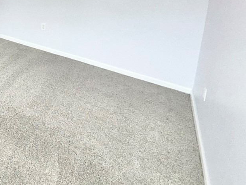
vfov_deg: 33.8
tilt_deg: -7.7
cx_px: -61
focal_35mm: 36
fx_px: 256
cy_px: -24
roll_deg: -0.6
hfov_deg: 36.7
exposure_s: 1/120
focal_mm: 2.22
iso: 100
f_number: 2.2
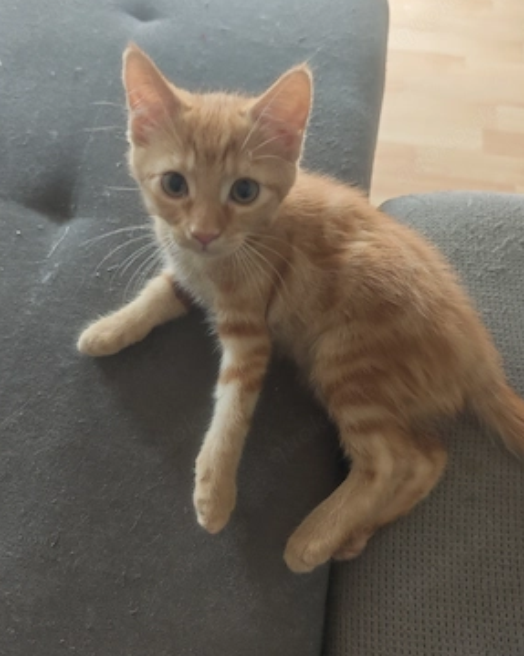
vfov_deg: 68.1
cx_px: 261
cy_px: 311
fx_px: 485
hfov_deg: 56.8
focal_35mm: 25
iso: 800
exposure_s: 1/266
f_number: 1.6
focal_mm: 6.55
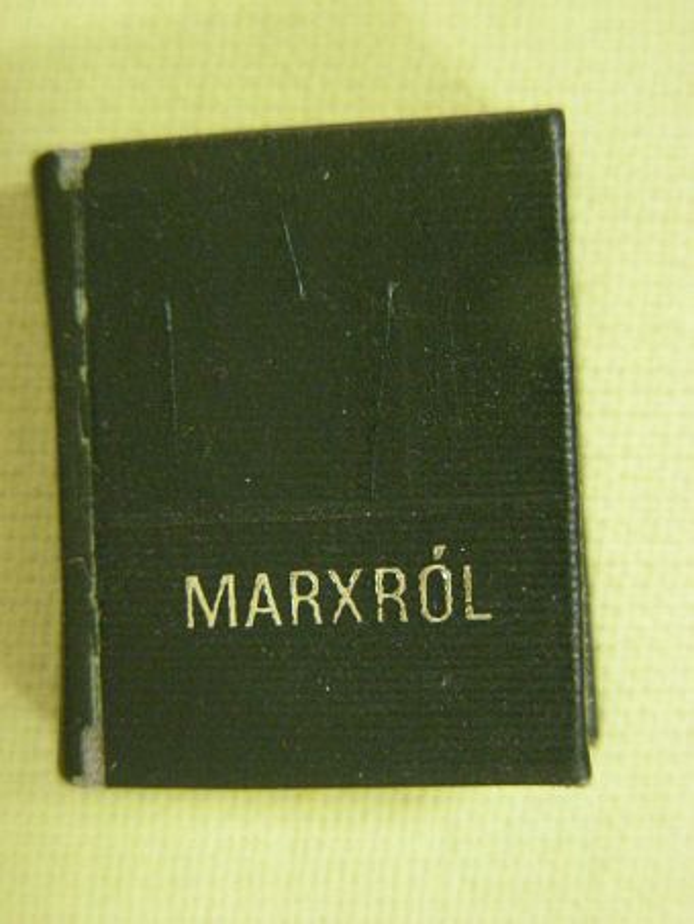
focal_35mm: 87
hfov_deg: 17.0
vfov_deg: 22.5
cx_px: 347
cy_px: 462
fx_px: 2325
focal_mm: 14.6
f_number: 3.5
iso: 318
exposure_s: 1/15
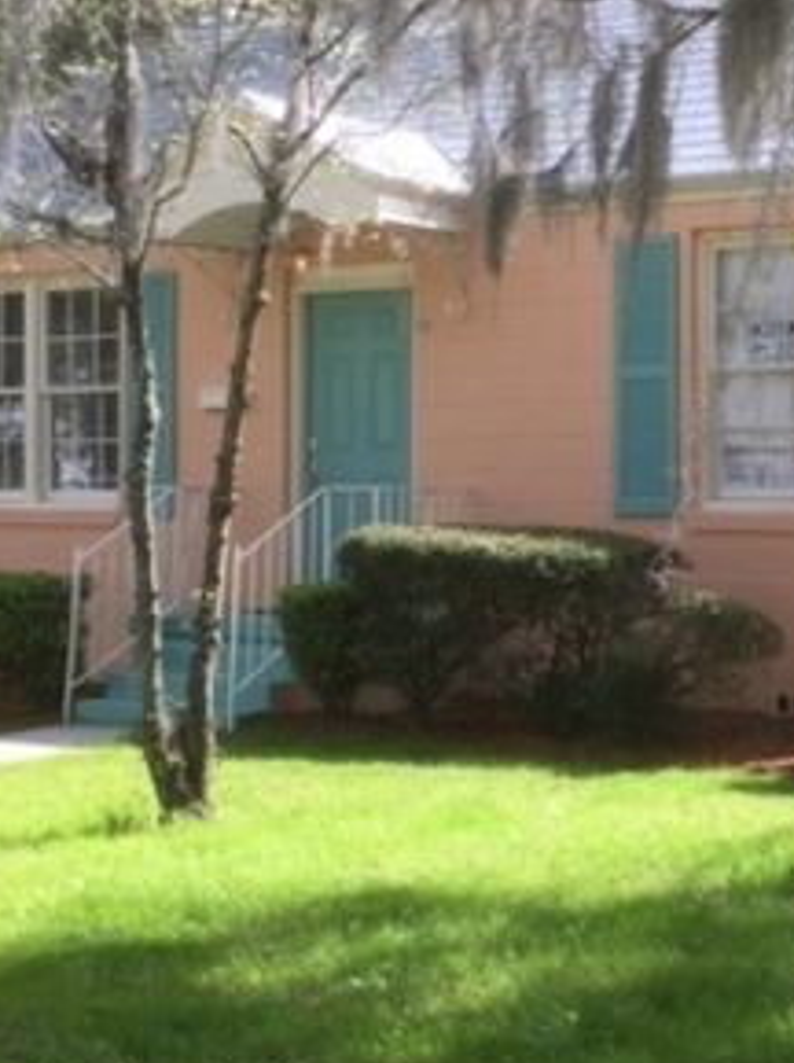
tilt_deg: -0.4
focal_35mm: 67
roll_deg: +1.6
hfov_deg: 21.7
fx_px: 2054
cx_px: 592
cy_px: 458
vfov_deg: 29.0
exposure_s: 1/506
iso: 25
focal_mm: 4.15
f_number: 2.2
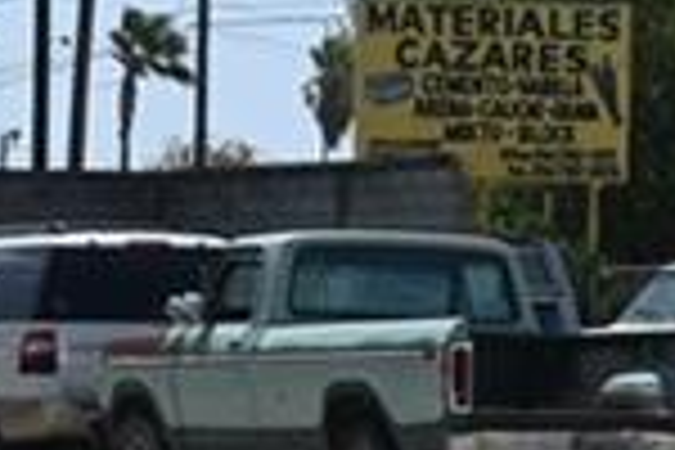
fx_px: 4138
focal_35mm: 221
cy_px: 410
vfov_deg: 6.2
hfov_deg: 9.0
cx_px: -464
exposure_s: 1/500
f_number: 8
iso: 100
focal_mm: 21.5
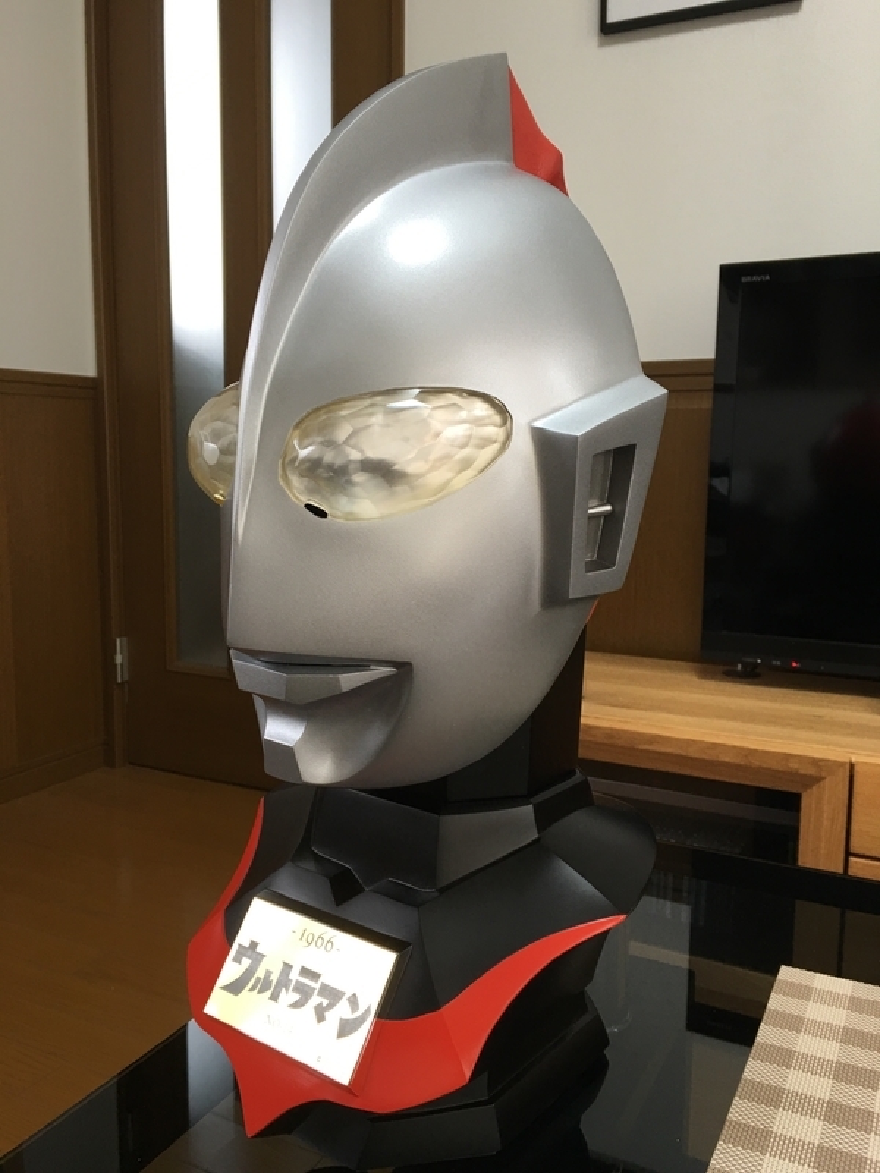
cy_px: 586
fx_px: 983
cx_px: 440
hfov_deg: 48.2
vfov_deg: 61.7
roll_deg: -0.4
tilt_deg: -6.7
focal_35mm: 29
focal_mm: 4.15
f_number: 2.2
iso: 32
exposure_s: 1/30
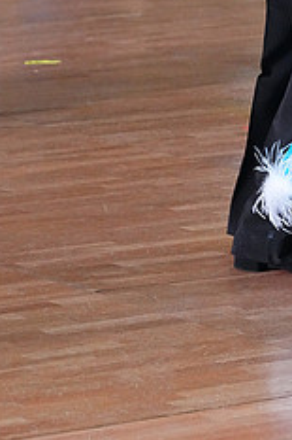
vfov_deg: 6.6
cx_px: 357
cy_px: -100
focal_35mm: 309
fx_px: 3765
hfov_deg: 4.4
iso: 10000
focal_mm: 124
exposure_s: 1/400
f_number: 6.3
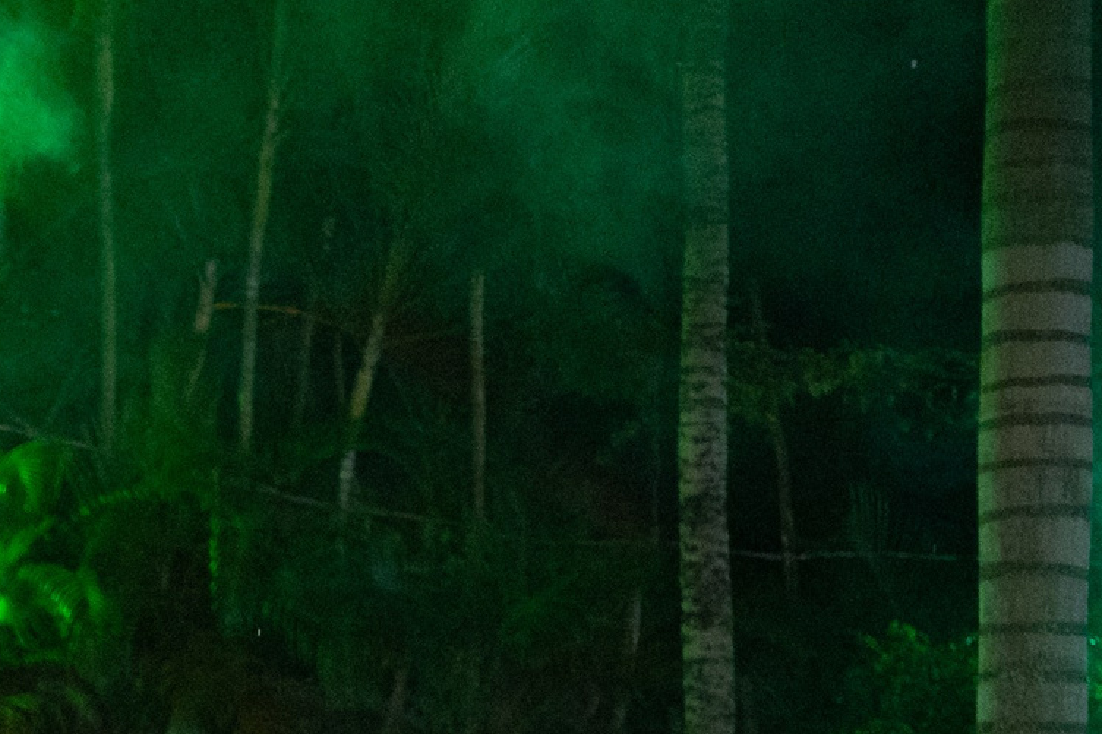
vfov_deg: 11.2
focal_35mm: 119
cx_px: -432
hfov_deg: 16.1
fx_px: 3642
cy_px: 944
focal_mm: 35
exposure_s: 1/640
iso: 4000
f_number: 1.4
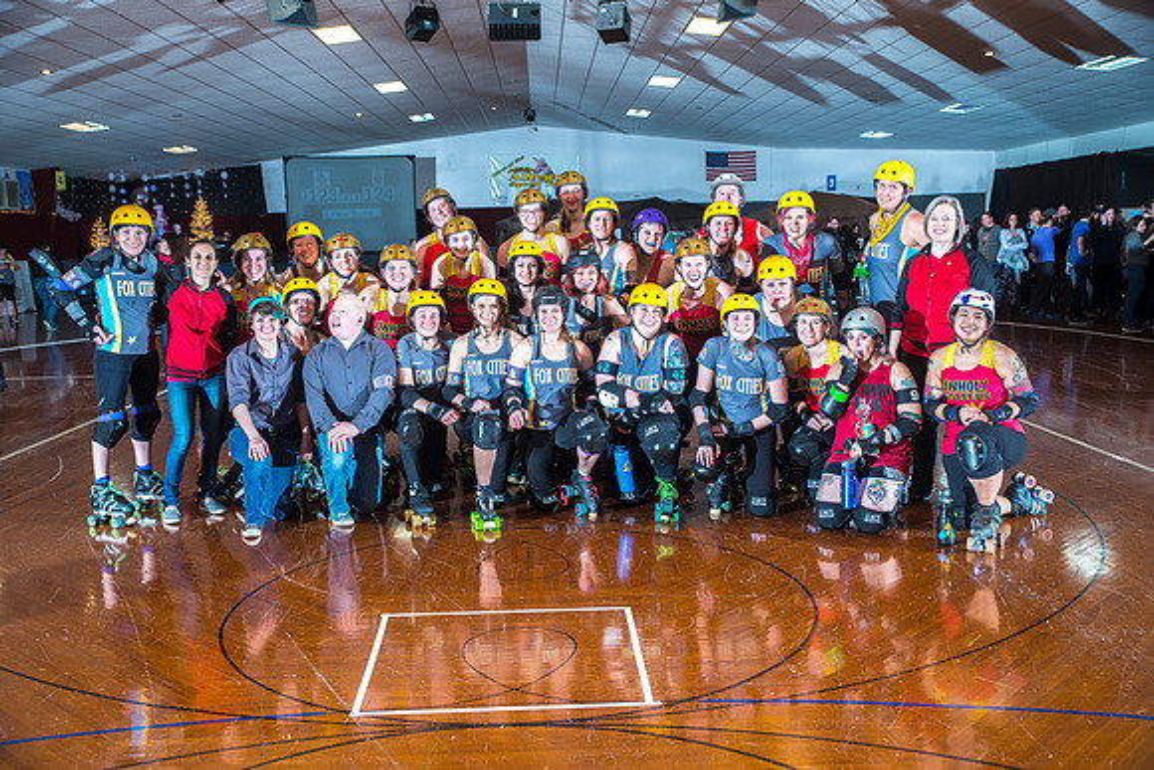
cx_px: 577
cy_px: 385
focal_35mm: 36
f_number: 4.5
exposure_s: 1/160
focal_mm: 36
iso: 800
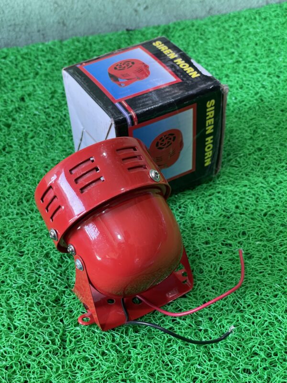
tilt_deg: -36.5
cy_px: 192
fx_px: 575
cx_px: 144
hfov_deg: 28.0
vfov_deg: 36.8
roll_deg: +2.0
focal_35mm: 52
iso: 160
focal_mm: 6
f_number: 2
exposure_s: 1/50
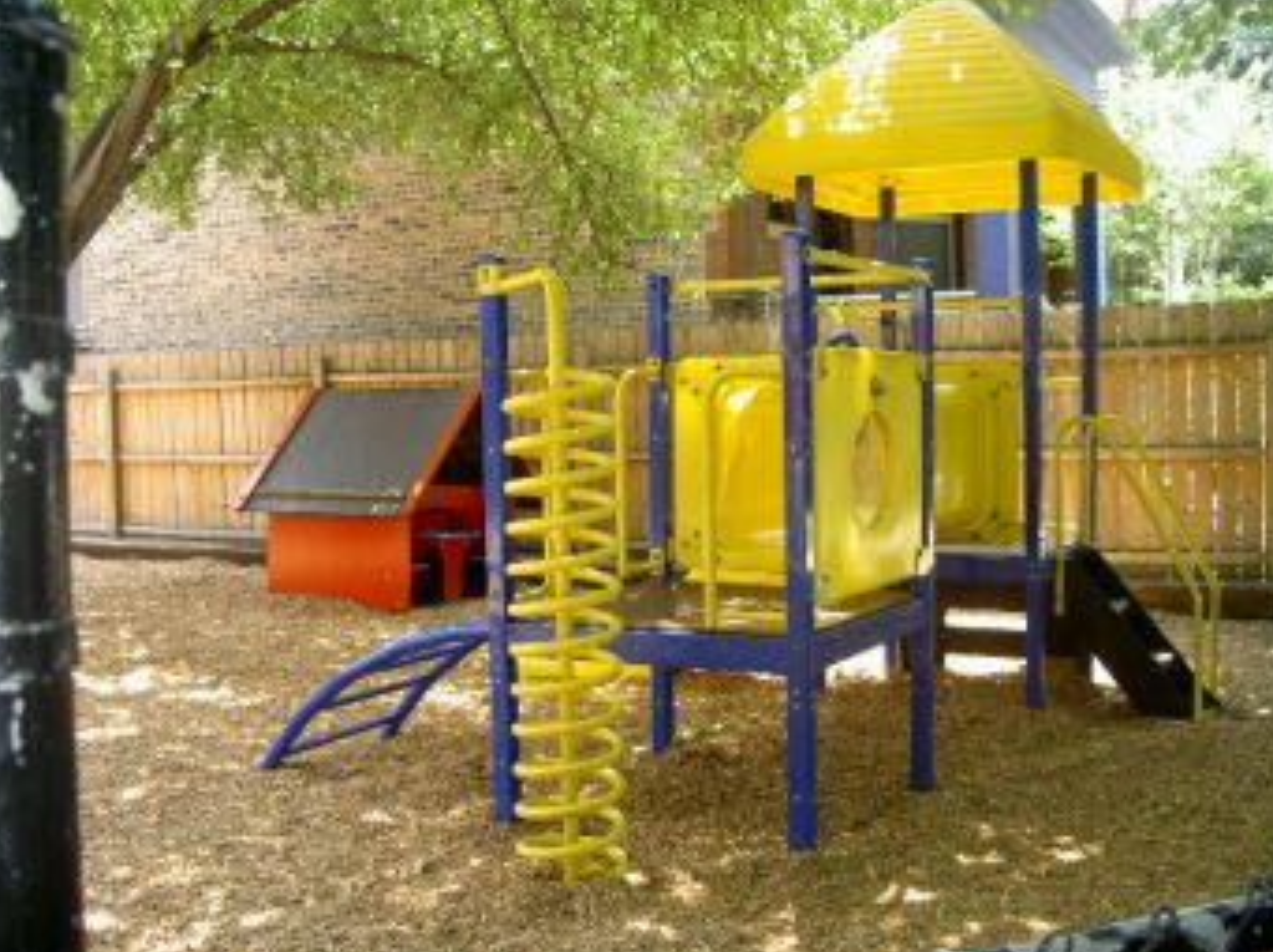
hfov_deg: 46.8
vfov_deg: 35.9
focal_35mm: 40
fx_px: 1469
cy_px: 482
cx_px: 635
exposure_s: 1/60
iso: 100
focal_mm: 8
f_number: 2.8
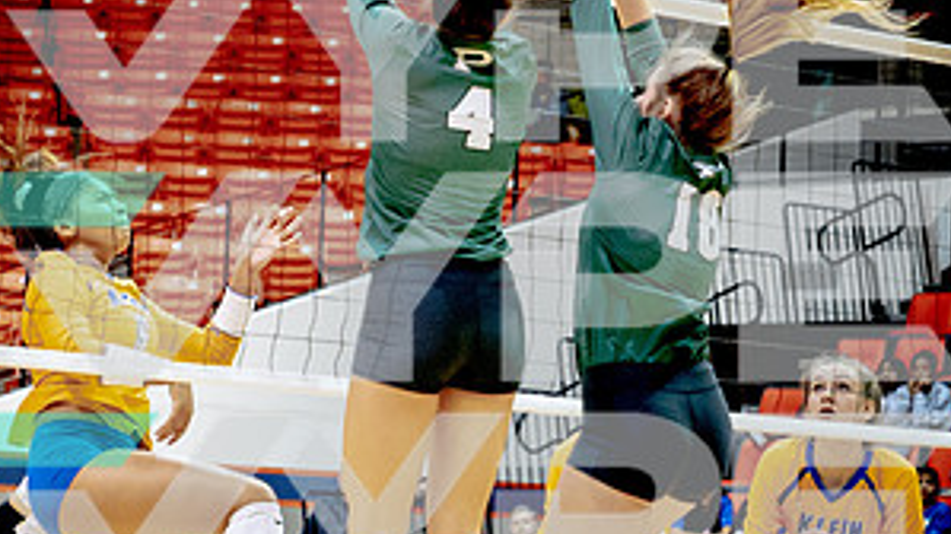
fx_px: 4336
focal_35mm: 172
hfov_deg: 12.5
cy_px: 267
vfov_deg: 7.1
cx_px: 205
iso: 4000
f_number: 2.8
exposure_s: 1/1500
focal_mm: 70
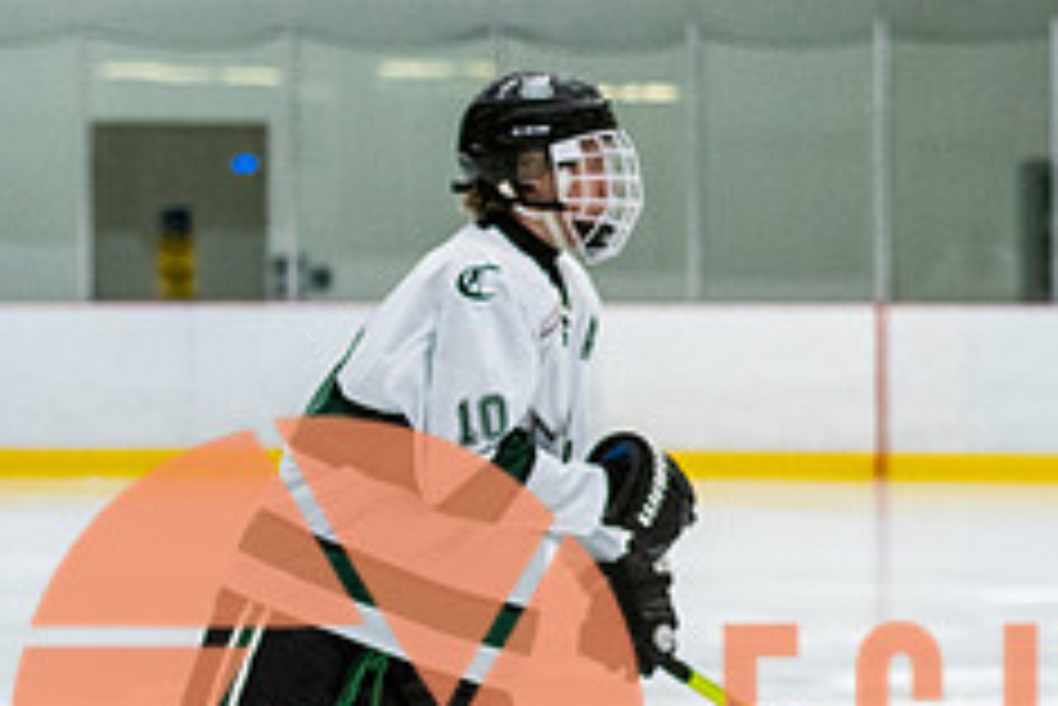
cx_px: 1525
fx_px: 9675
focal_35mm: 329
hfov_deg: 6.2
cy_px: 580
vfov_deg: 4.2
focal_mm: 75
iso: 1800
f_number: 2.8
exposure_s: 1/640
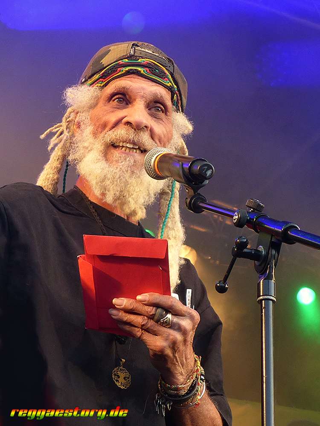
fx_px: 518
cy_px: 213
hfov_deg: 34.3
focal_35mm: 42
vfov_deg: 44.8
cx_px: 160
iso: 100
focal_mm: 7.6
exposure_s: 1/100
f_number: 2.8
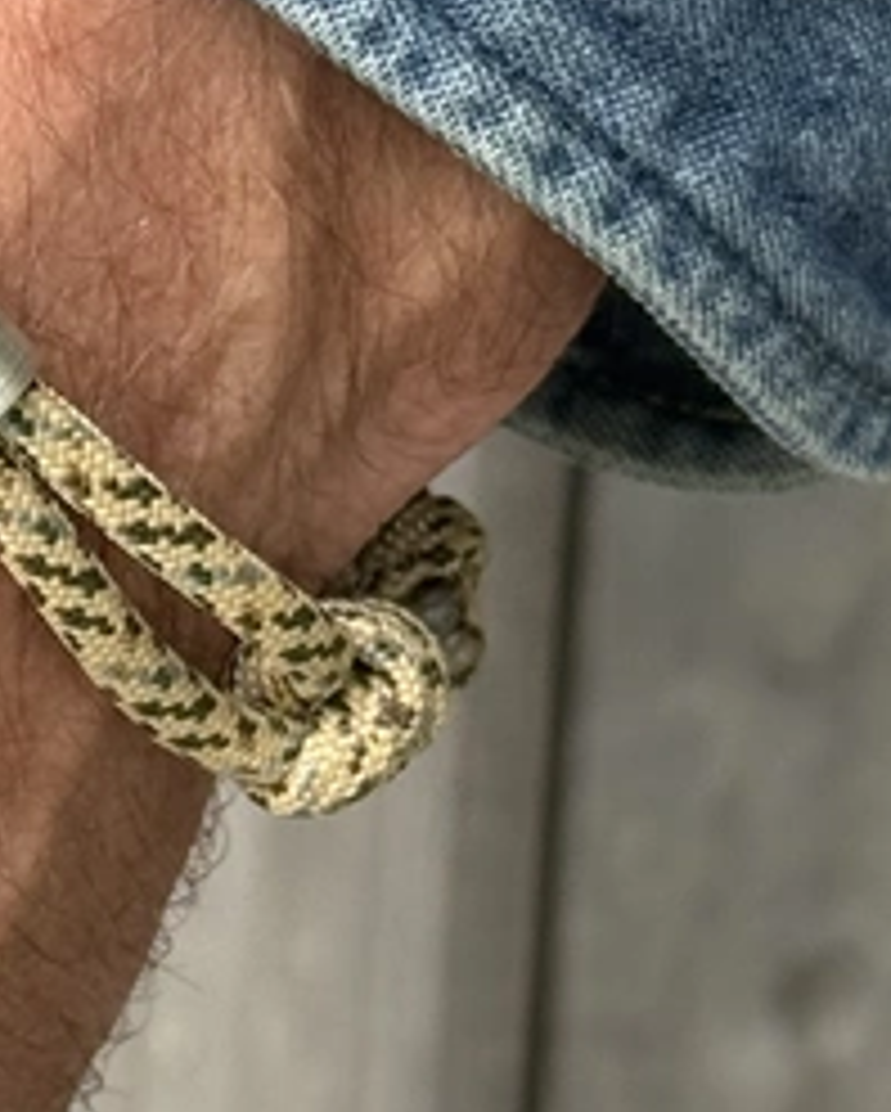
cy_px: 401
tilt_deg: -20.7
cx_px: -324
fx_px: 5498
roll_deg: -2.3
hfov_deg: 9.1
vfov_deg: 11.5
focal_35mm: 167
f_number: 1.78
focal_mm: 6.76
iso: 80
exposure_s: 1/762
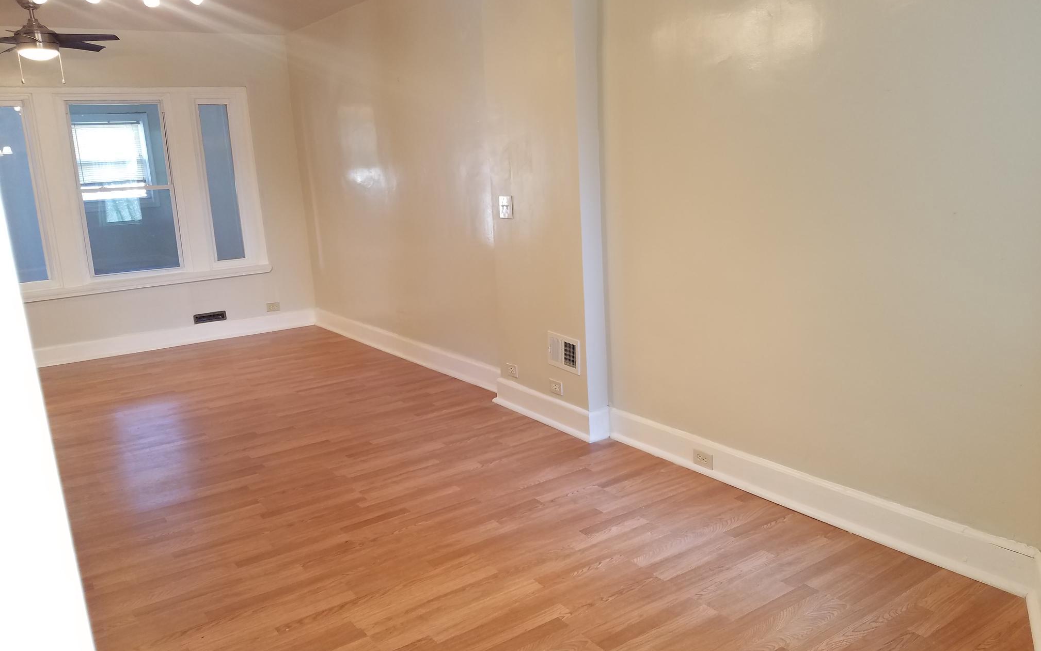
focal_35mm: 28
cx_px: 528
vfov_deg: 44.5
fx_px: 794
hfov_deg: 66.5
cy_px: 318
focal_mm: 4.2
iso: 80
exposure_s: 1/30
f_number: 1.7
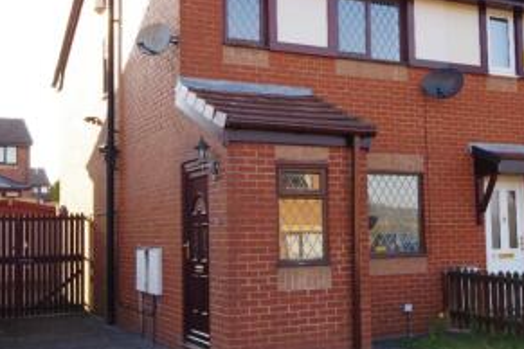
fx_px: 713
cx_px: 281
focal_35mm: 49
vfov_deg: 27.5
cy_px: 186
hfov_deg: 40.3
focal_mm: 20
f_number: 11
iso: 400
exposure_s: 1/60
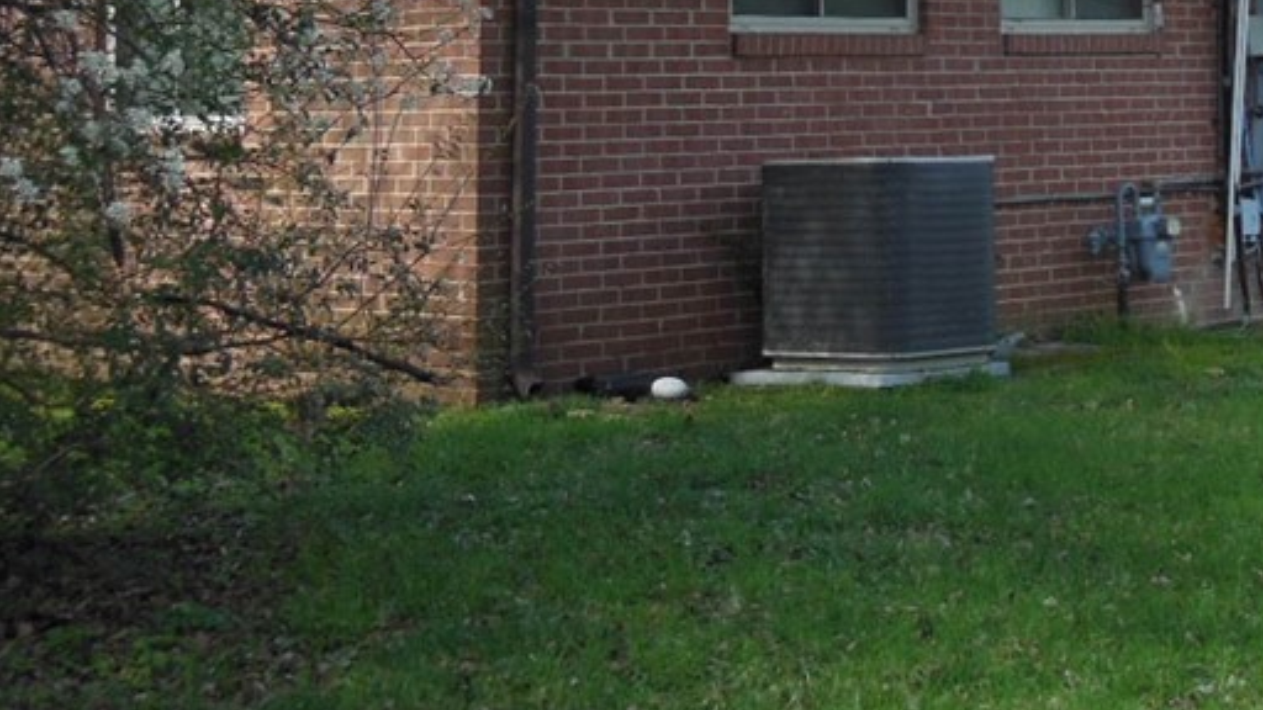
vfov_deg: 13.8
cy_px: -150
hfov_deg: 24.4
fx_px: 2847
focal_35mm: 85
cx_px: 1100
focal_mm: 6.9
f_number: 4.1
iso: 125
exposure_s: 1/250
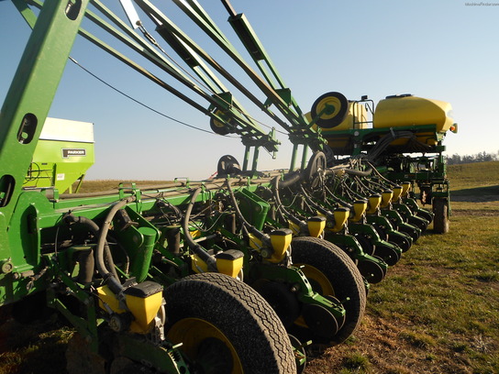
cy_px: 187
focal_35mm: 26
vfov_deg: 53.1
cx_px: 250
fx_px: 375
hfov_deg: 67.3
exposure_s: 1/800
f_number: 3.2
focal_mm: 4.6
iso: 80
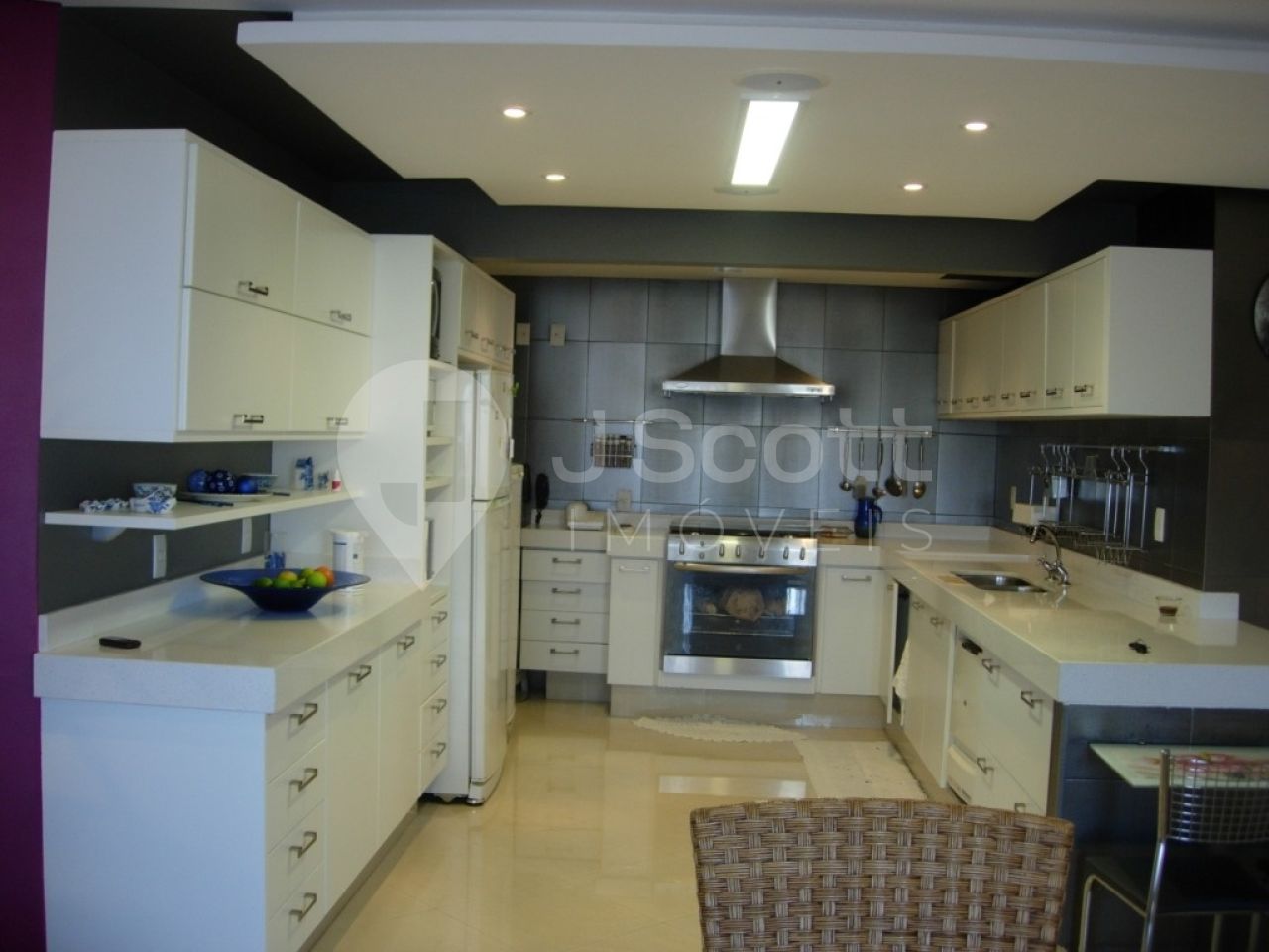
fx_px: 1393
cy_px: 476
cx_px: 634
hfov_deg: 49.0
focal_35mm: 38
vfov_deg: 37.7
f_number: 2.8
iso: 64
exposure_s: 1/25.3
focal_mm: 7.8
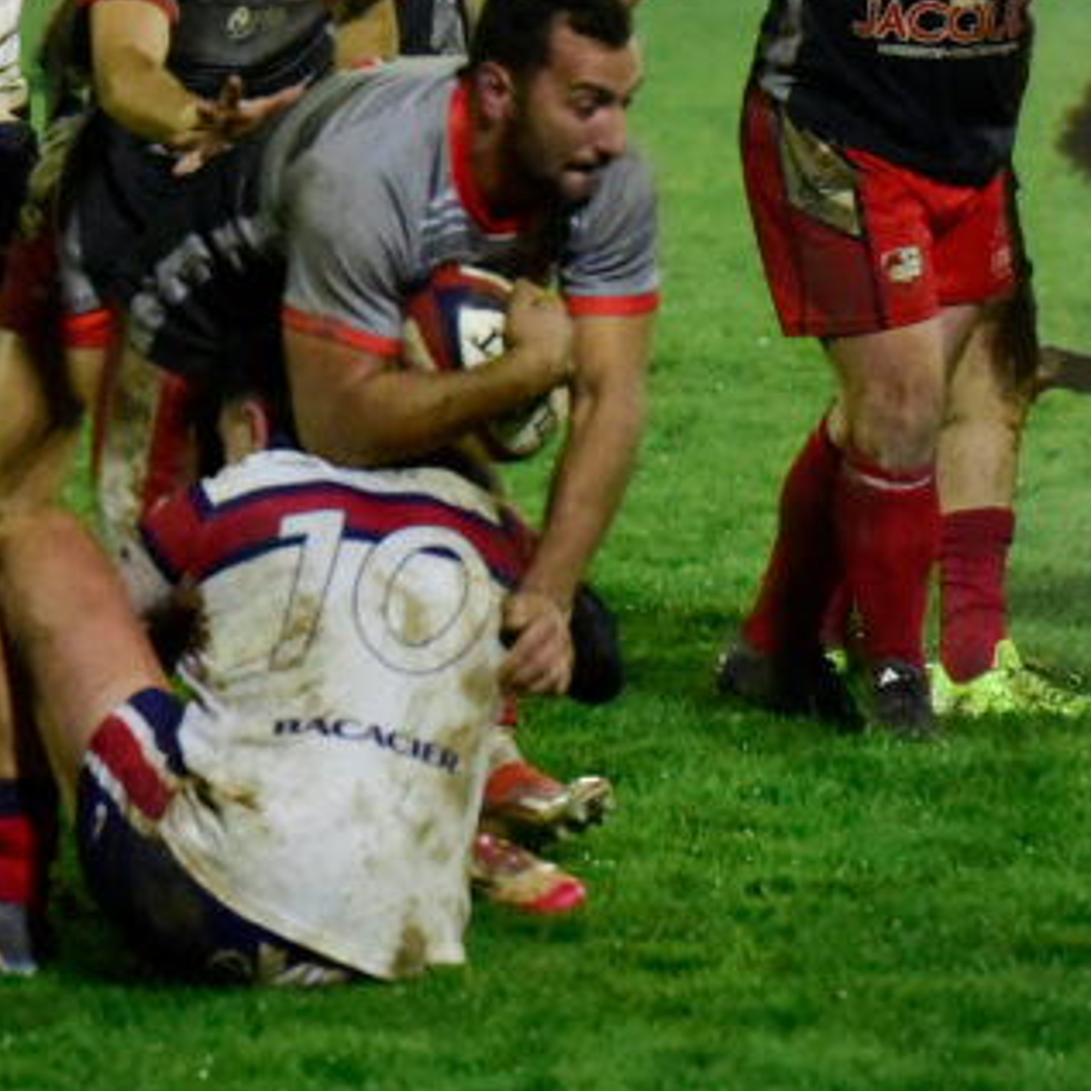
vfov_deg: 7.0
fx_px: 8879
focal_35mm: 249
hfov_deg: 7.0
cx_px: 406
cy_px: 265
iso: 10000
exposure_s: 1/1000
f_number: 3.5
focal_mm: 116
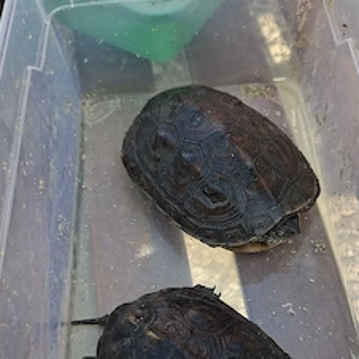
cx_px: 197
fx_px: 422
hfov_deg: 46.0
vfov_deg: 44.7
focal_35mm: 36
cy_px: 264
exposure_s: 1/417
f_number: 1.8
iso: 50
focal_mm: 5.54
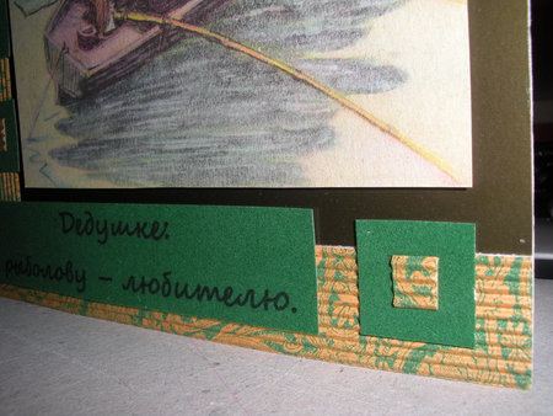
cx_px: 276
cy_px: 208
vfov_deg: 39.7
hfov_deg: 51.3
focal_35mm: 36
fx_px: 575
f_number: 5.6
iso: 64
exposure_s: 1/60
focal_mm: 6.3
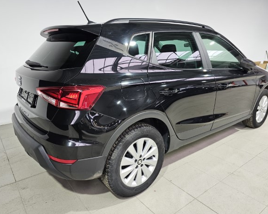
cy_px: 107
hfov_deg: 68.1
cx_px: 129
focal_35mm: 25
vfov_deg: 56.8
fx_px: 198
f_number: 1.7
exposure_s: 1/100
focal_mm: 6.3
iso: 160
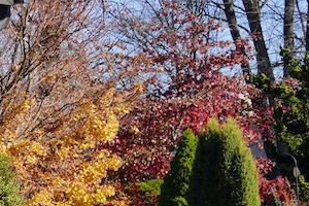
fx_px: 2103
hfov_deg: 7.5
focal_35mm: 245
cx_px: -563
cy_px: 186
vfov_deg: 5.6
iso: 100
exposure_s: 1/320
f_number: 5.6
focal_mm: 42
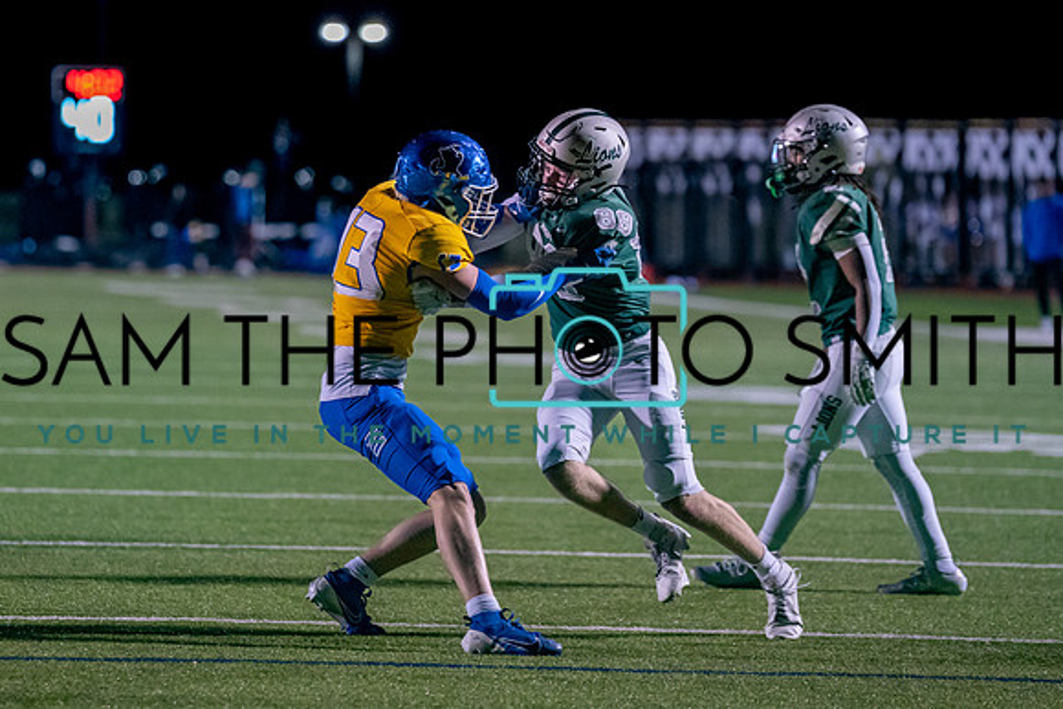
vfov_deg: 5.8
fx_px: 7058
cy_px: 275
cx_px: 384
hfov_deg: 8.6
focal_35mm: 239
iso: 4000
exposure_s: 1/1000
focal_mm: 160
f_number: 2.8
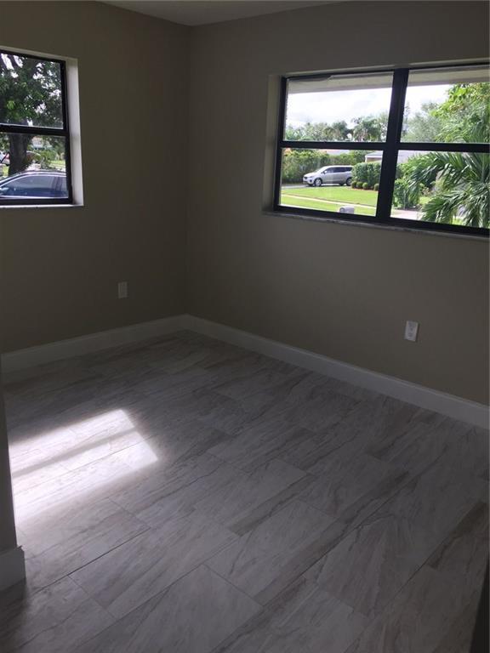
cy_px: 326
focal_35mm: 29
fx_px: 547
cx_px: 245
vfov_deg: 61.7
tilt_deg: -15.7
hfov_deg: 48.2
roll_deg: -3.3
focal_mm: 4.15
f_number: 2.2
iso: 32
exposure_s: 1/218
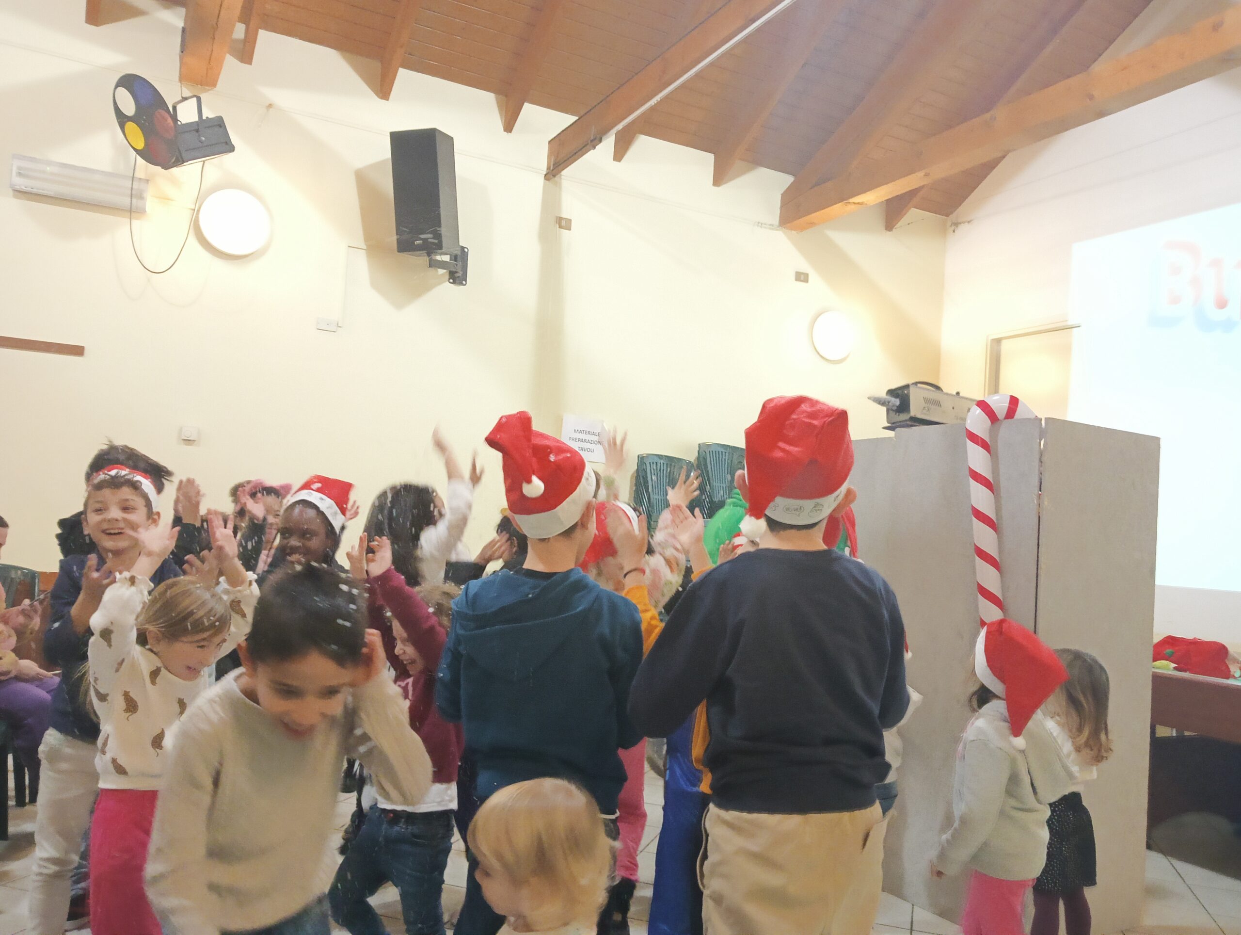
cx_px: 620
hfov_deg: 65.2
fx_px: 969
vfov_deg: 51.5
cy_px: 468
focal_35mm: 27
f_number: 1.8
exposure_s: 1/50
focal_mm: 4.05
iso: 2500
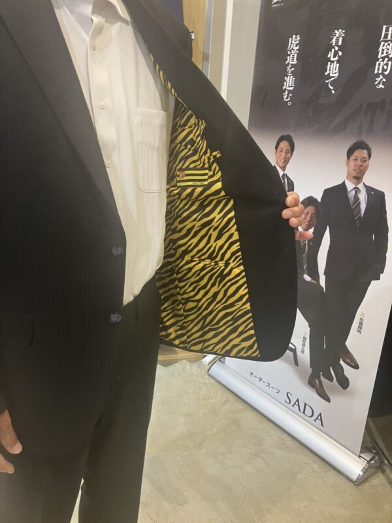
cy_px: 262
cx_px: 196
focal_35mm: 28
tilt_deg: -19.7
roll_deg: -3.8
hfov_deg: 49.7
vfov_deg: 63.4
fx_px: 423
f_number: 1.8
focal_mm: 3.99
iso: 160
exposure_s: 1/60
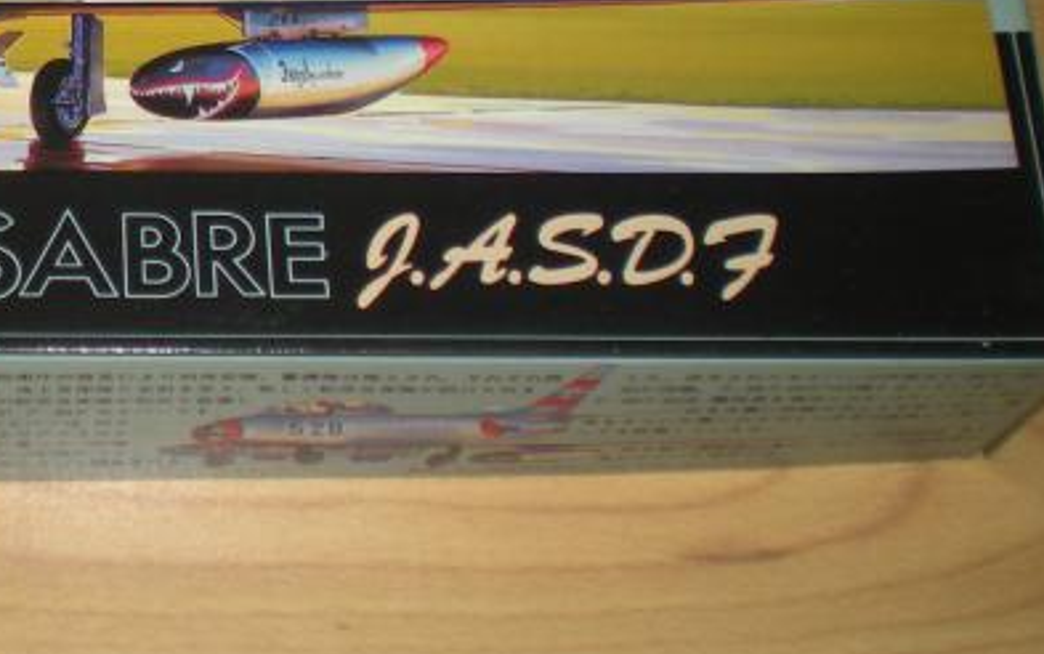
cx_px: 48
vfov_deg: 15.8
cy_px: 88
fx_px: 2334
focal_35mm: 82
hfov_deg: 24.3
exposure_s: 1/60
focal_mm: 6.3
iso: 64
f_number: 3.1
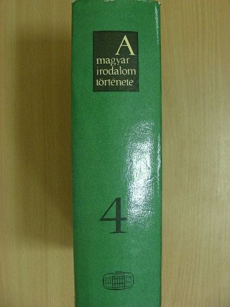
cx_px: 115
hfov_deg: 35.2
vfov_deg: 45.8
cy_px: 154
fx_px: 363
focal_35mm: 41
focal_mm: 6.8
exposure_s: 1/17.3
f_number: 3.5
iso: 200
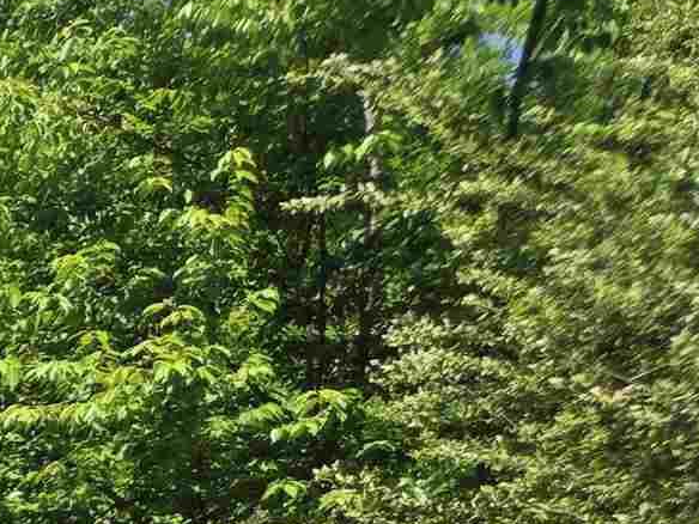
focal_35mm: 121
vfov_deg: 10.2
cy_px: 1359
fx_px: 2443
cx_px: -1015
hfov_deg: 12.5
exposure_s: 1/1215
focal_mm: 5.4
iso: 25
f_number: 1.8
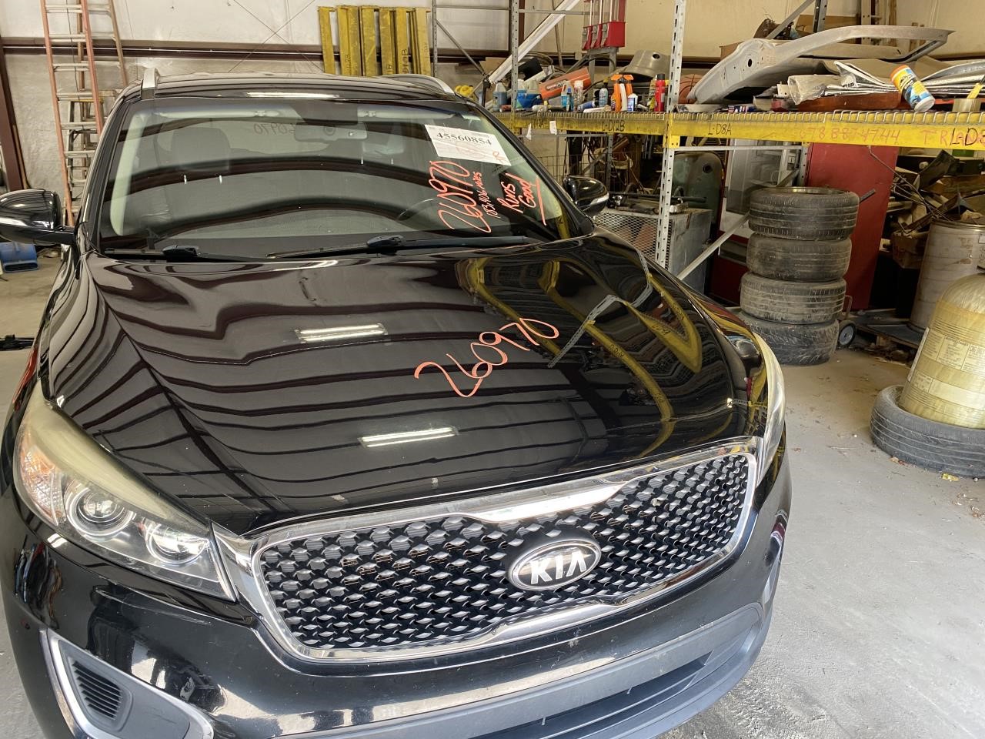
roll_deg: -0.3
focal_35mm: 26
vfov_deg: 53.1
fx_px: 740
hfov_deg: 67.3
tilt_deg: -18.7
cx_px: 492
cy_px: 370
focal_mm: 4.25
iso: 125
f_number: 1.8
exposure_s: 1/69
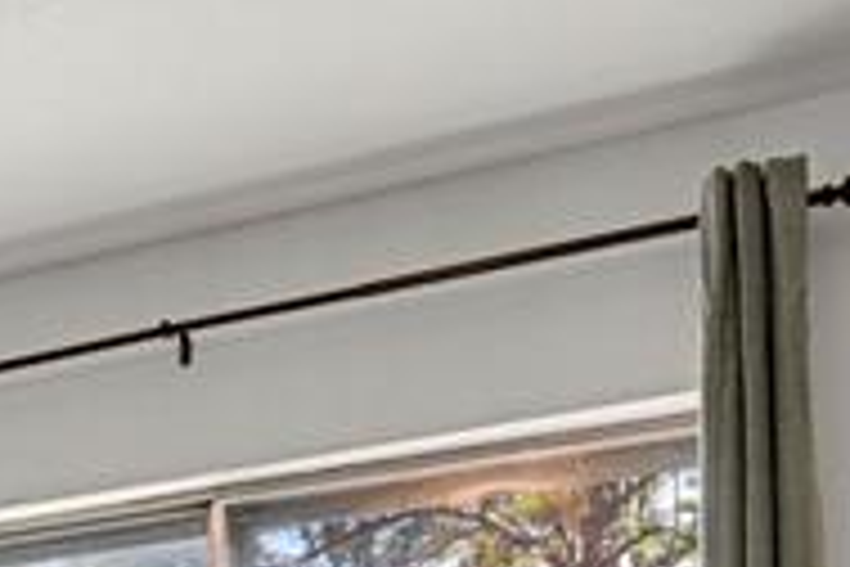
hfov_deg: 19.3
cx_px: -441
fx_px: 2172
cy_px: 1094
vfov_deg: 13.1
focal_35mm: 92
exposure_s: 1.6
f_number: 6.3
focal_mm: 17
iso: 250
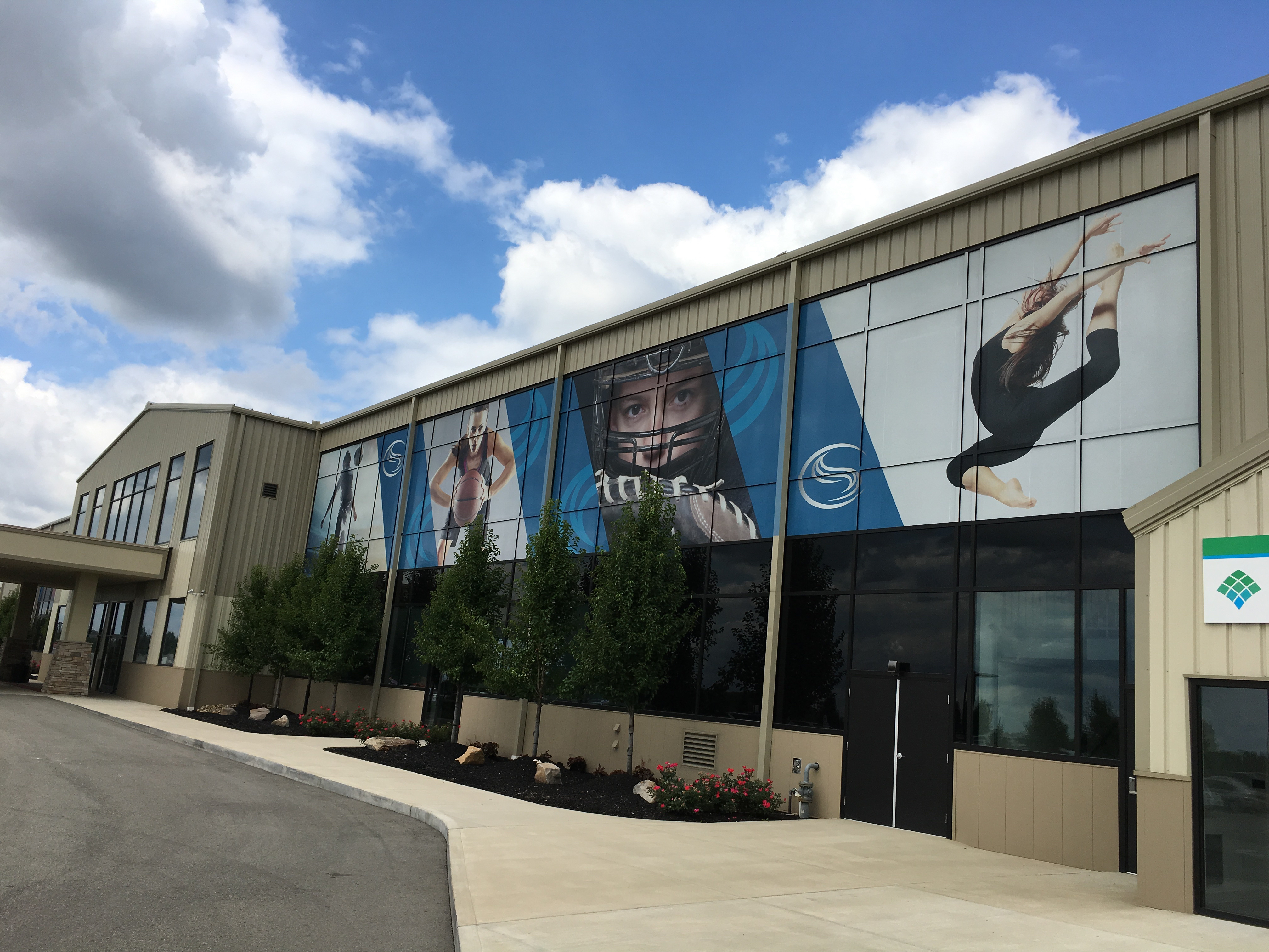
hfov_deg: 61.7
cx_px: 634
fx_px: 1063
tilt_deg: +13.4
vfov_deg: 48.2
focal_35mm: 29
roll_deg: -4.5
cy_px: 476
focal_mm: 4.15
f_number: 2.2
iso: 25
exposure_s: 1/1832
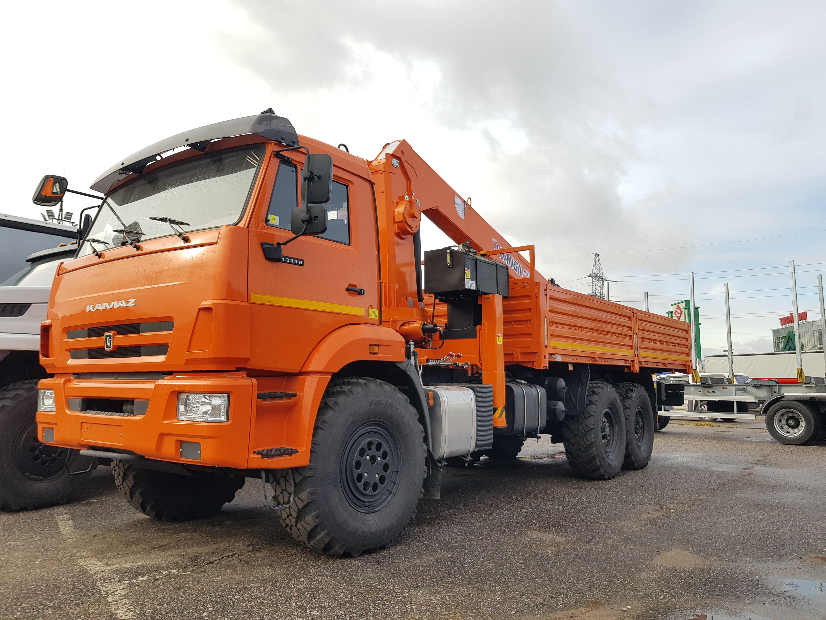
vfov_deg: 53.1
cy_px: 310
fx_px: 620
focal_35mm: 26
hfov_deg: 67.3
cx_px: 413
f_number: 1.7
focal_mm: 4.2
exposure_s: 1/842
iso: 40
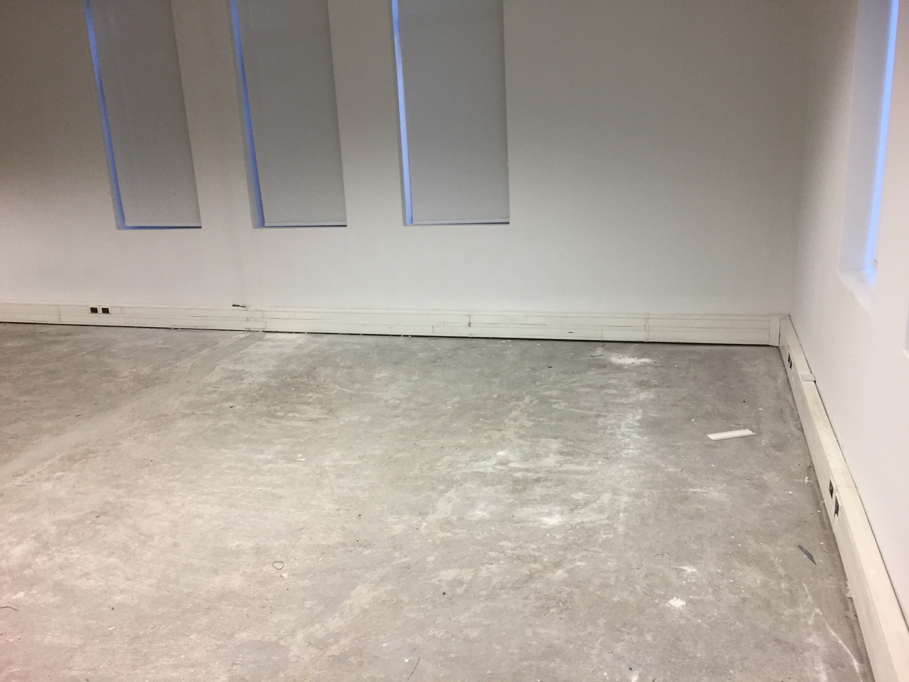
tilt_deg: -14.0
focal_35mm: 29
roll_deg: +2.8
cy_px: 341
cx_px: 454
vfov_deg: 48.2
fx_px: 762
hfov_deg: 61.7
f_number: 2.2
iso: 64
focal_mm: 4.15
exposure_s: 1/33
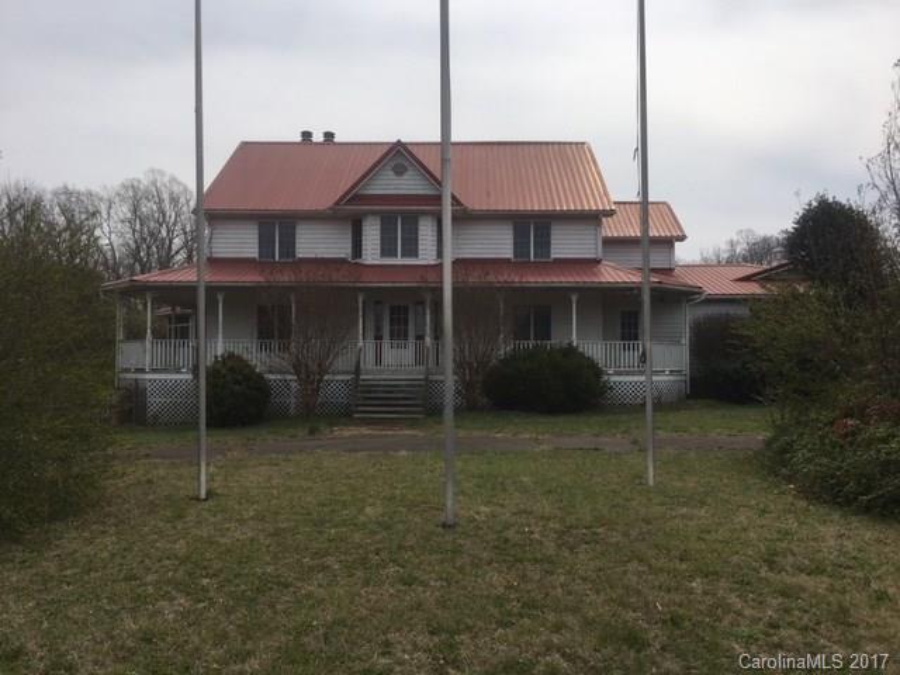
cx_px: 450
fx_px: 754
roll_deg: -0.9
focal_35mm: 29
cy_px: 338
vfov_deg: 48.2
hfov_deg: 61.7
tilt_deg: +3.4
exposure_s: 1/2653
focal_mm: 4.15
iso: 25
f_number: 2.2
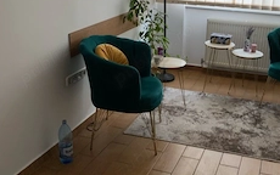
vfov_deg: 26.8
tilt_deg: -15.7
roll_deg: -0.6
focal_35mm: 48
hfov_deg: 41.5
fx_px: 366
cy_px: 69
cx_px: 178
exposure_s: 1/60
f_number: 1.8
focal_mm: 4.25
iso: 160
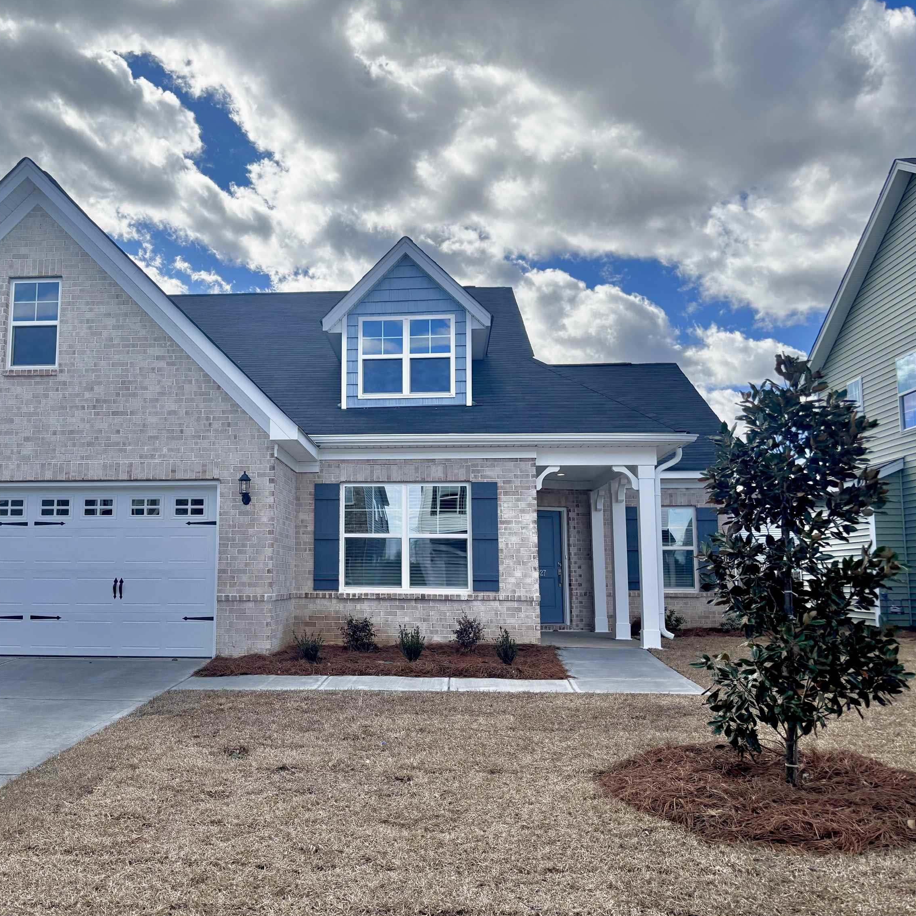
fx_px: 928
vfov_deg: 52.5
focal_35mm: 31
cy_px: 458
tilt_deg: +7.6
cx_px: 342
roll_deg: -0.5
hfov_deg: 52.0
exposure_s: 1/3937
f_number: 1.6
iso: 50
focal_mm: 5.96
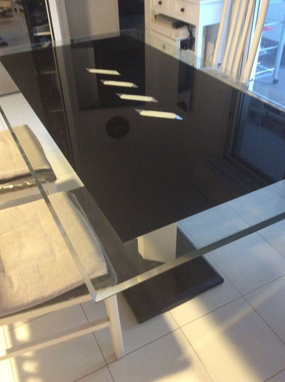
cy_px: 191
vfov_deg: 56.9
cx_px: 142
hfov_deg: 44.1
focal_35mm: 32
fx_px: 352
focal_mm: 3.3
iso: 320
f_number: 2.4
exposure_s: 1/17
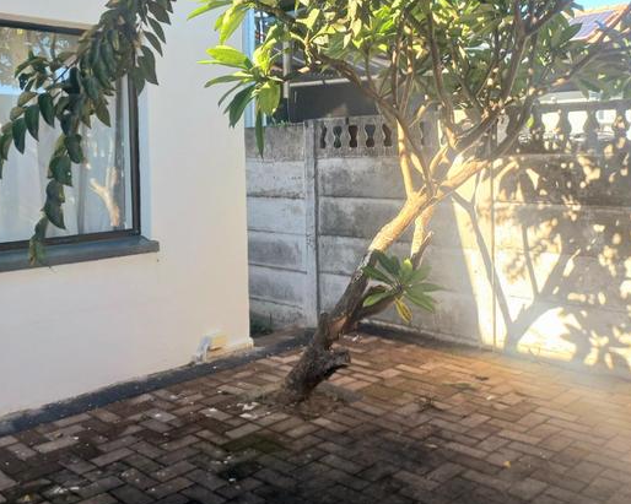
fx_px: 710
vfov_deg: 38.8
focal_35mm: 38
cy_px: 181
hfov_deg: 47.5
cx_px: 236
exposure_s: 1/100
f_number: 1.8
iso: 25
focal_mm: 4.6
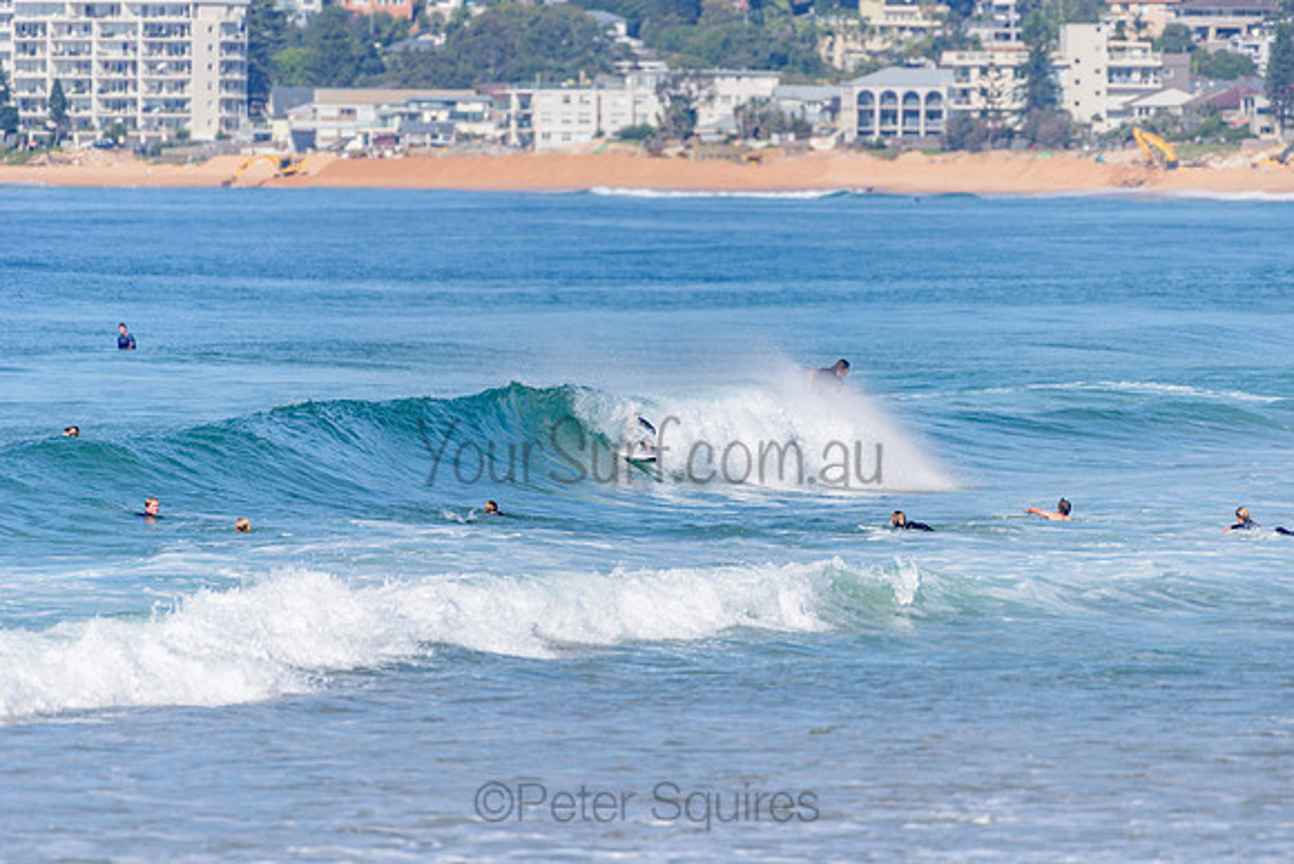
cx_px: 647
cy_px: 432
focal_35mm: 500
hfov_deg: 4.1
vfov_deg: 2.8
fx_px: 17976
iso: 140
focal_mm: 500
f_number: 5.6
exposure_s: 1/2000
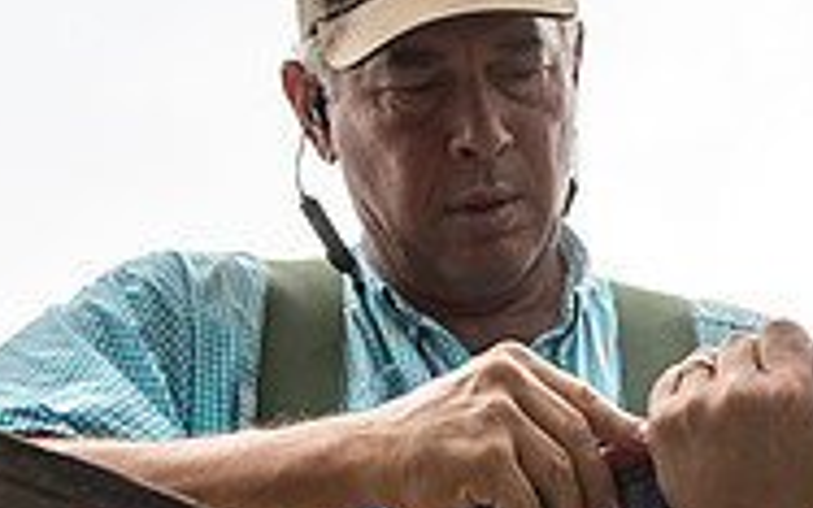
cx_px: 843
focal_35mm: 133
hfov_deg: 15.4
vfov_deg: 9.9
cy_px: 261
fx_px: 2948
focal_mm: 42
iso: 125
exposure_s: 1/320
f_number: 6.3
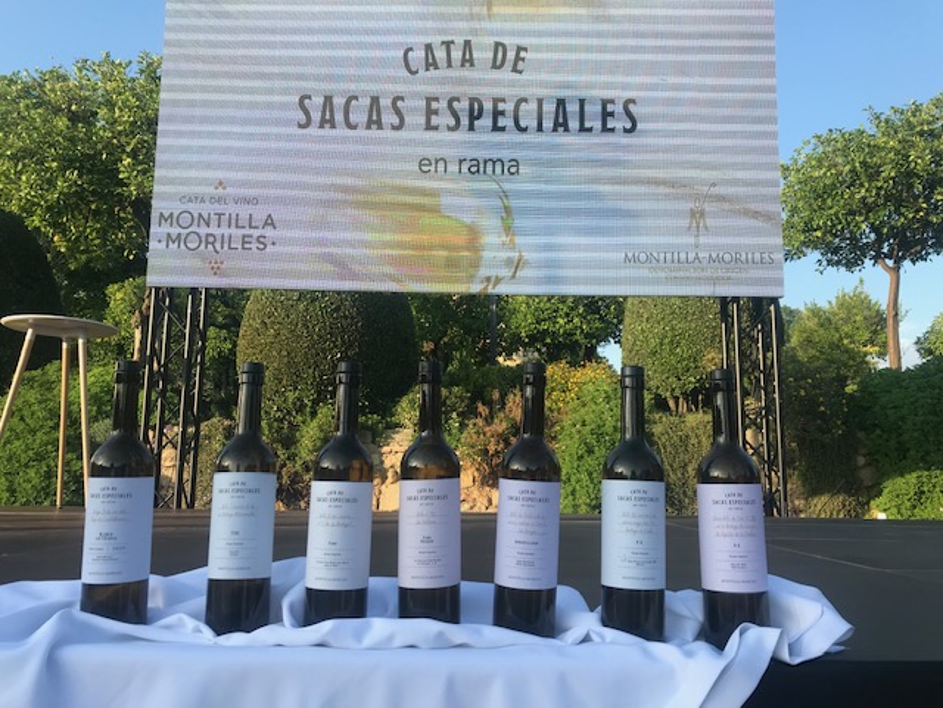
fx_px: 763
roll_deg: +0.2
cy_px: 354
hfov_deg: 63.4
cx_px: 472
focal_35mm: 28
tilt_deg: +9.7
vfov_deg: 49.7
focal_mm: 3.99
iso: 20
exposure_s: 1/805
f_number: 1.8
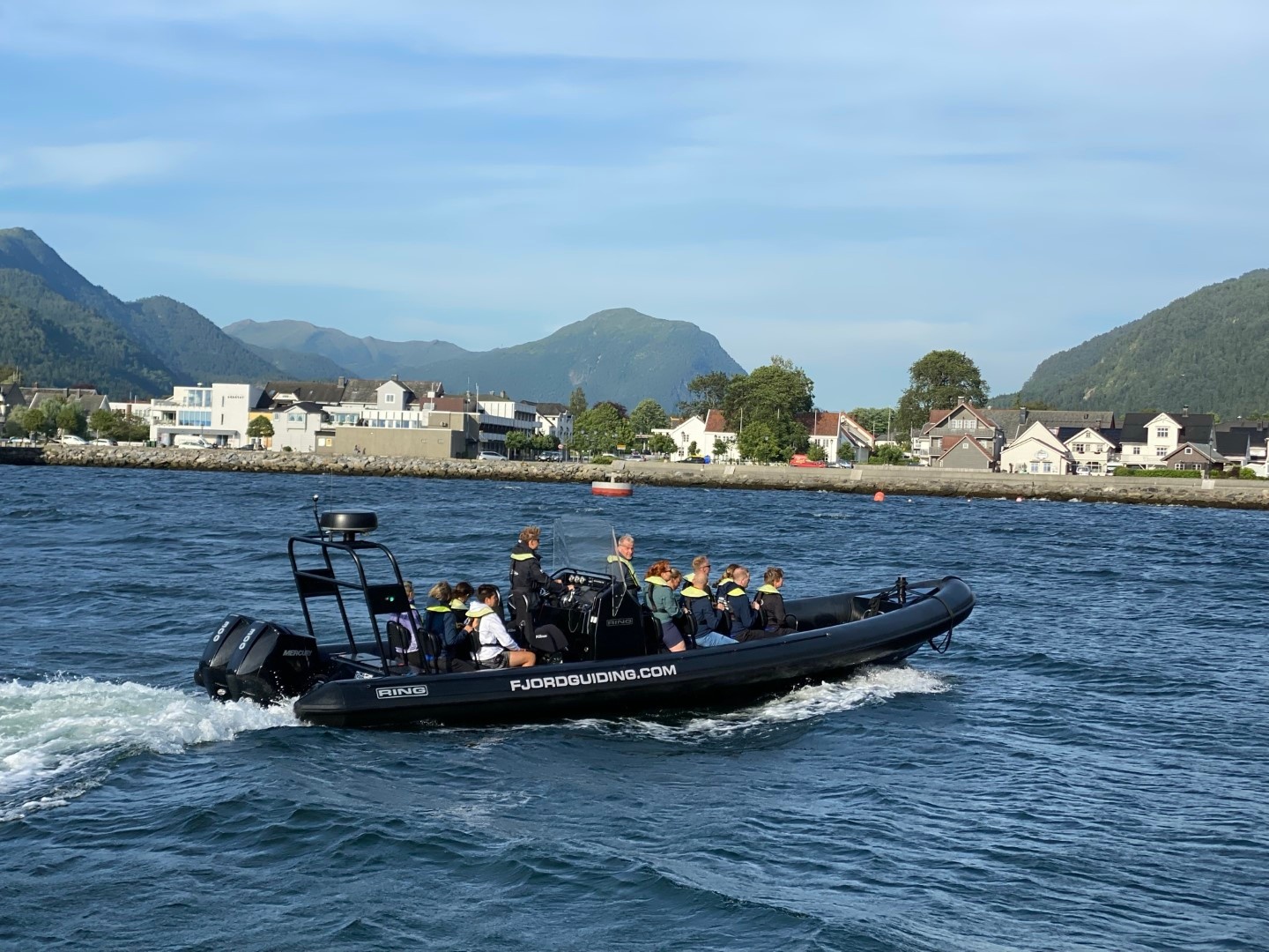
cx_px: 634
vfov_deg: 28.0
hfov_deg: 36.8
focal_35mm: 52
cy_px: 476
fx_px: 1906
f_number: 2
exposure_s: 1/1229
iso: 20
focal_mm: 6
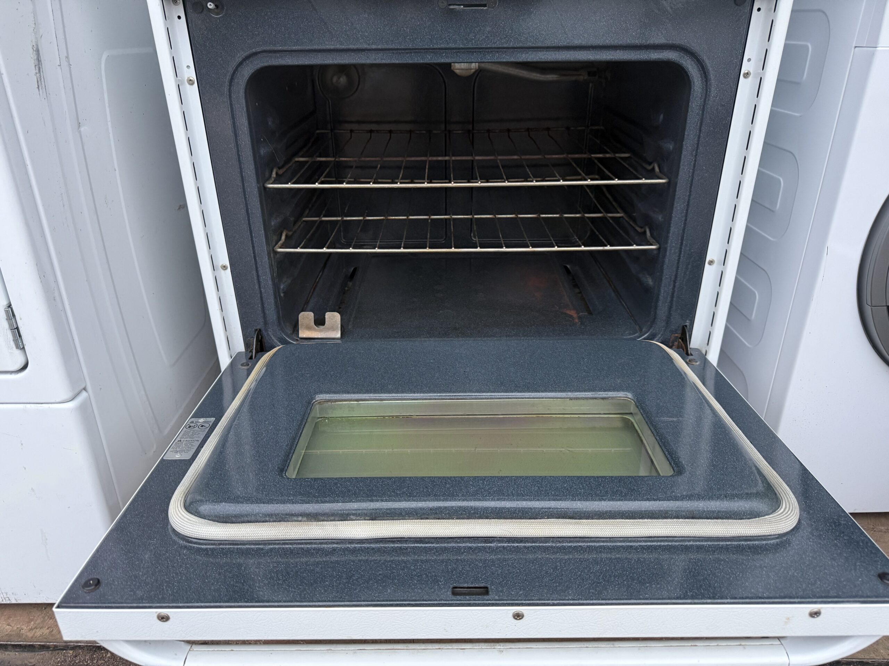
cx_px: 444
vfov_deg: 56.8
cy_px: 333
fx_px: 616
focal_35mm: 24
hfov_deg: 71.6
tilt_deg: -26.4
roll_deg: -0.7
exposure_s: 1/60
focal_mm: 6.76
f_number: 1.78
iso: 250
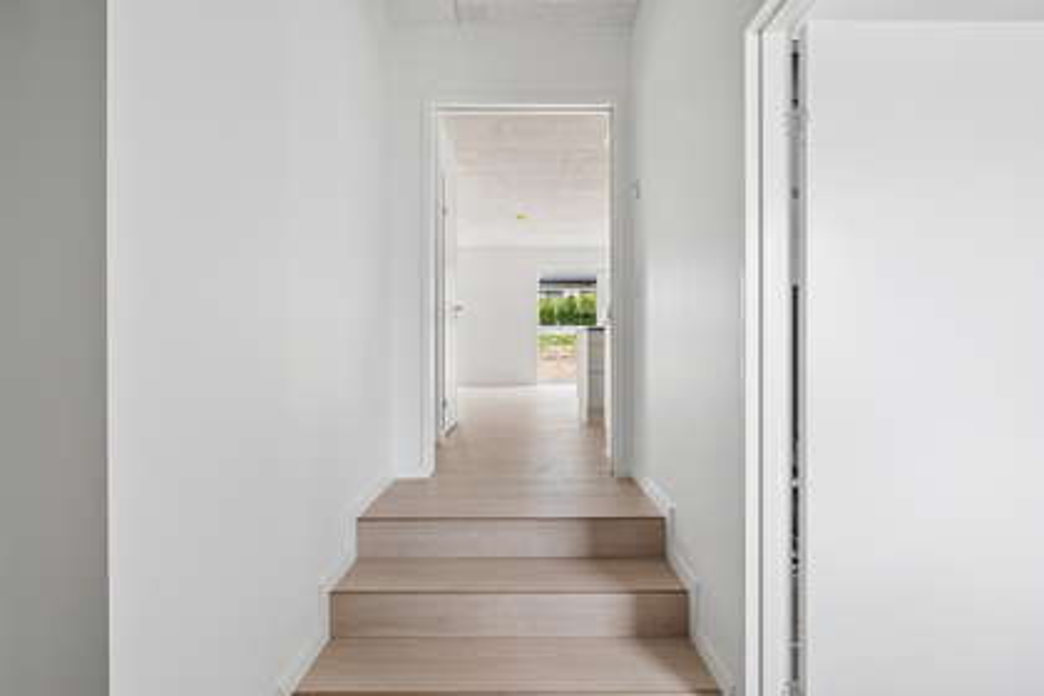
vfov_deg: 68.9
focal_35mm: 18
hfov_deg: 91.6
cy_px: 348
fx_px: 507
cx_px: 522
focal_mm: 17.5
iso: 640
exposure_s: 1/40
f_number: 9
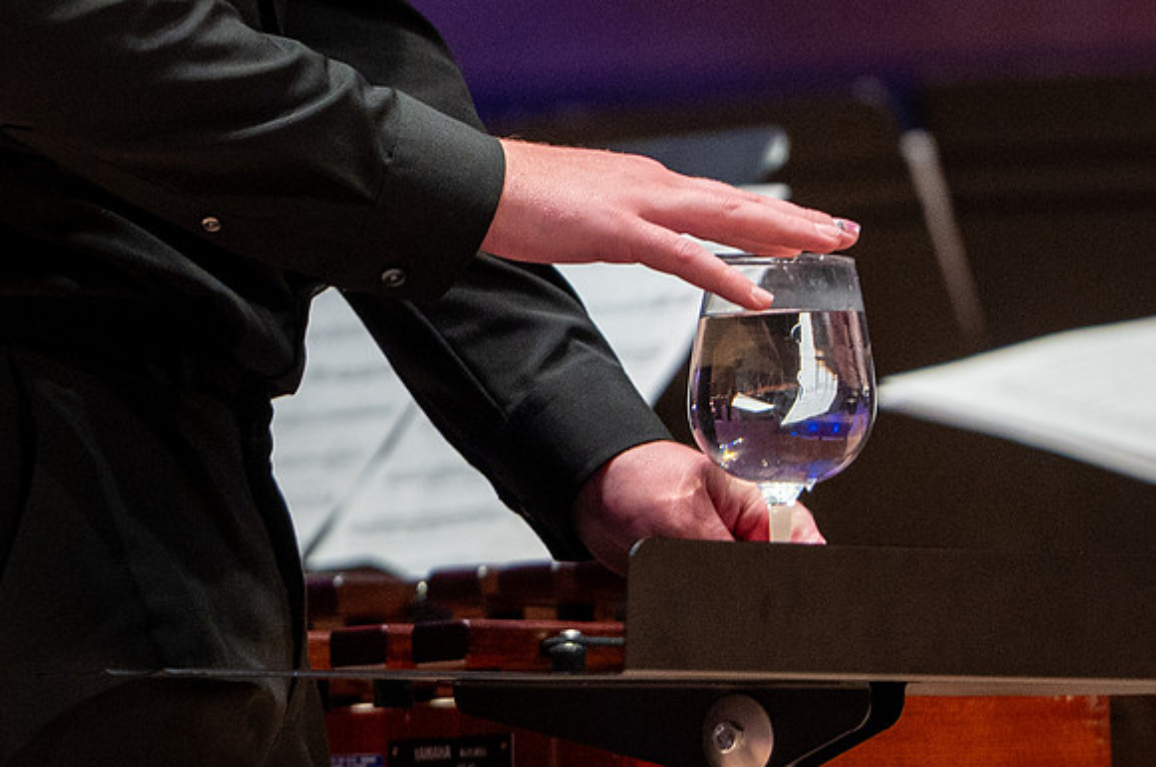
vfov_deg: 2.1
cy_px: 169
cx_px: 360
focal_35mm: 645
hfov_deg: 3.2
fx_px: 20677
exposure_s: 1/320
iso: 1600
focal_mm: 200
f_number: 2.8
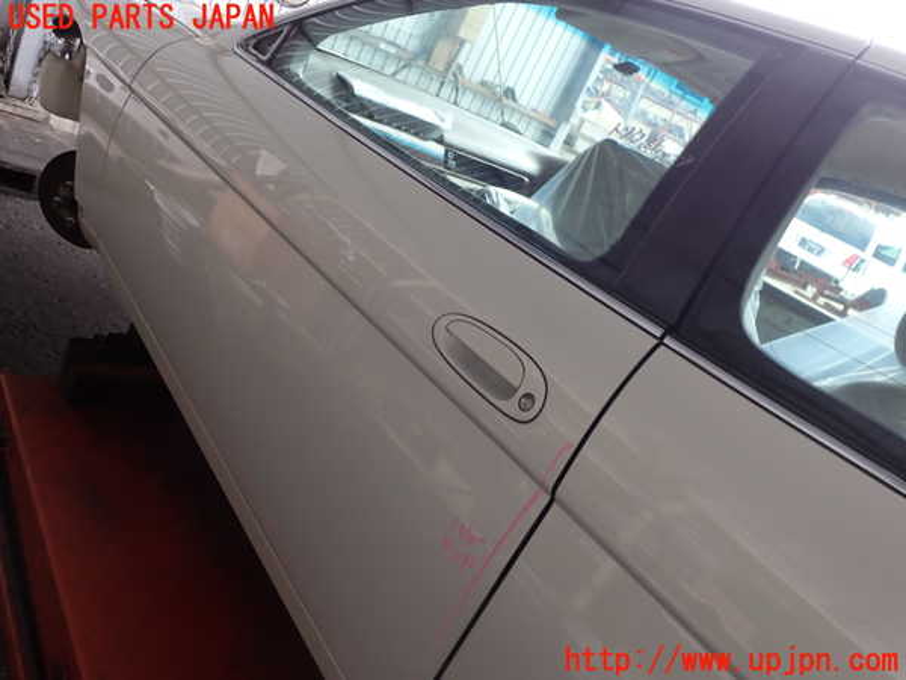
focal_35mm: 30
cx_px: 453
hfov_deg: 60.0
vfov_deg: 46.8
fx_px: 785
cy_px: 340
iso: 100
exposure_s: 1/80
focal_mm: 5.4
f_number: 3.2
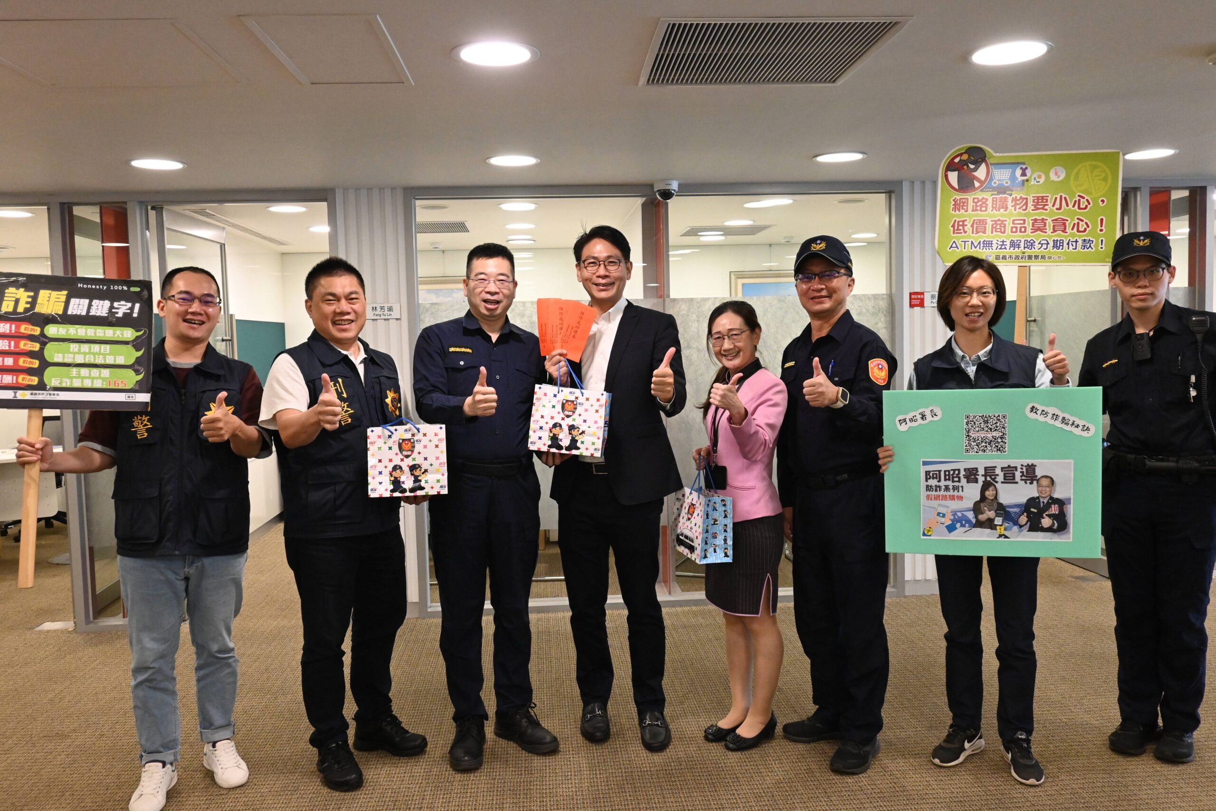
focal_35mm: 29
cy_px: 406
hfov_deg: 63.2
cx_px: 608
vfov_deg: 44.6
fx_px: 988
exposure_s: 1/160
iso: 2500
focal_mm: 19.5
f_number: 6.3
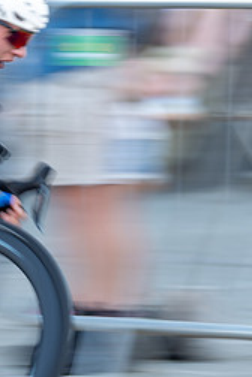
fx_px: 3034
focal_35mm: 289
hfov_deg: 4.7
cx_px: -39
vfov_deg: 7.1
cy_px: 59
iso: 100
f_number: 2.8
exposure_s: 1/80
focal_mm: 80
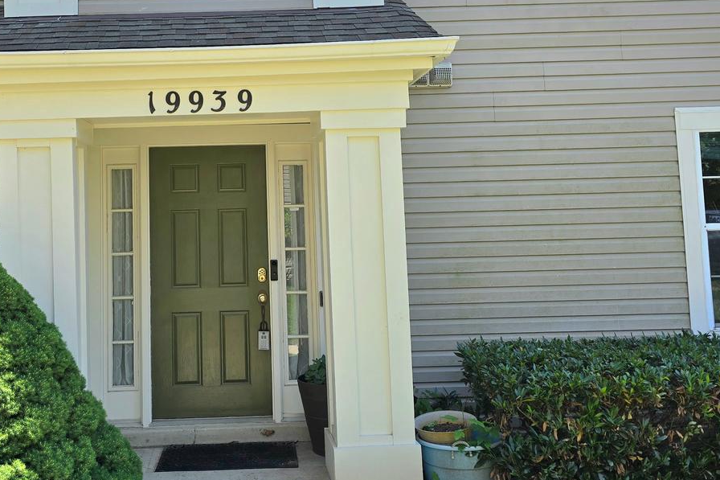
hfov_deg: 46.9
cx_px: 259
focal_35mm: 41
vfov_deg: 32.4
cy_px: 164
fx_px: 820
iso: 12
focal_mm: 6.3
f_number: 1.7
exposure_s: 1/385
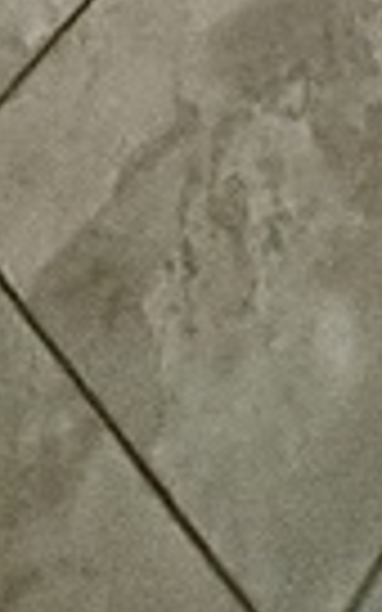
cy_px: -1768
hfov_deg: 10.5
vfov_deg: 8.5
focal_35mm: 118
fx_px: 1966
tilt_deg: -17.7
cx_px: 665
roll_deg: +3.1
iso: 640
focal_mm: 2.22
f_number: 2.2
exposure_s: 1/60
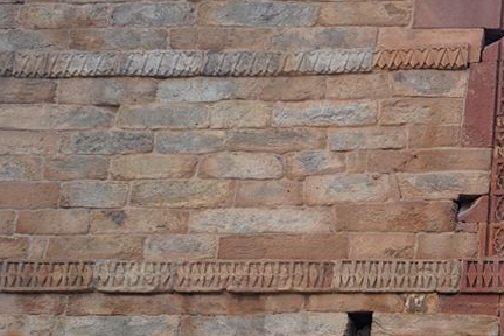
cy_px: 597
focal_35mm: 111
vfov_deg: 11.5
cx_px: 852
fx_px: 1554
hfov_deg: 16.1
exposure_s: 1/100
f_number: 5.6
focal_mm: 24
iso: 320
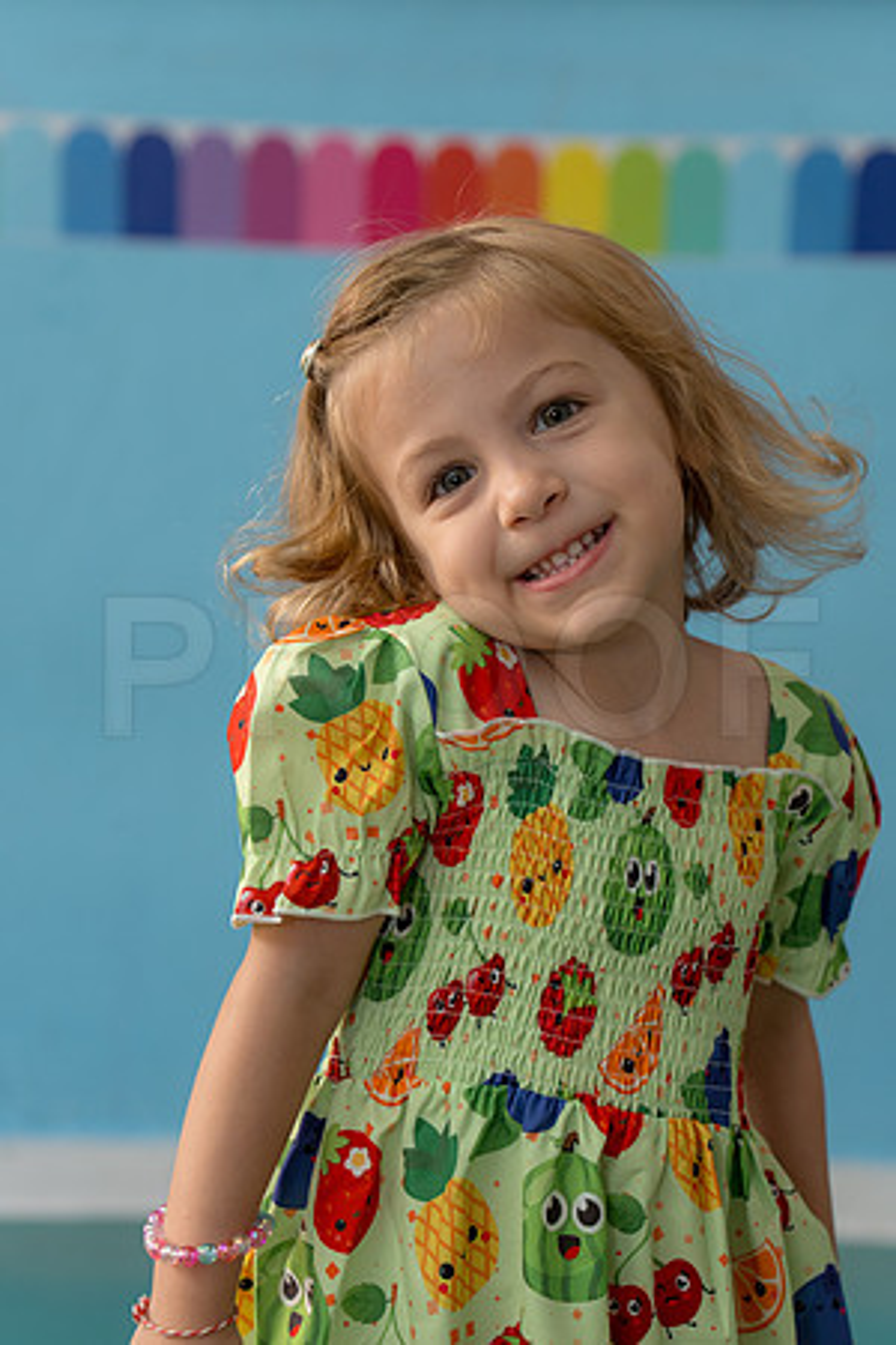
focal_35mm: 105
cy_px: 672
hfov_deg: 13.0
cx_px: 448
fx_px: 3920
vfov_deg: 19.5
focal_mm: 105
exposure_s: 1/160
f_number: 5.6
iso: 1600
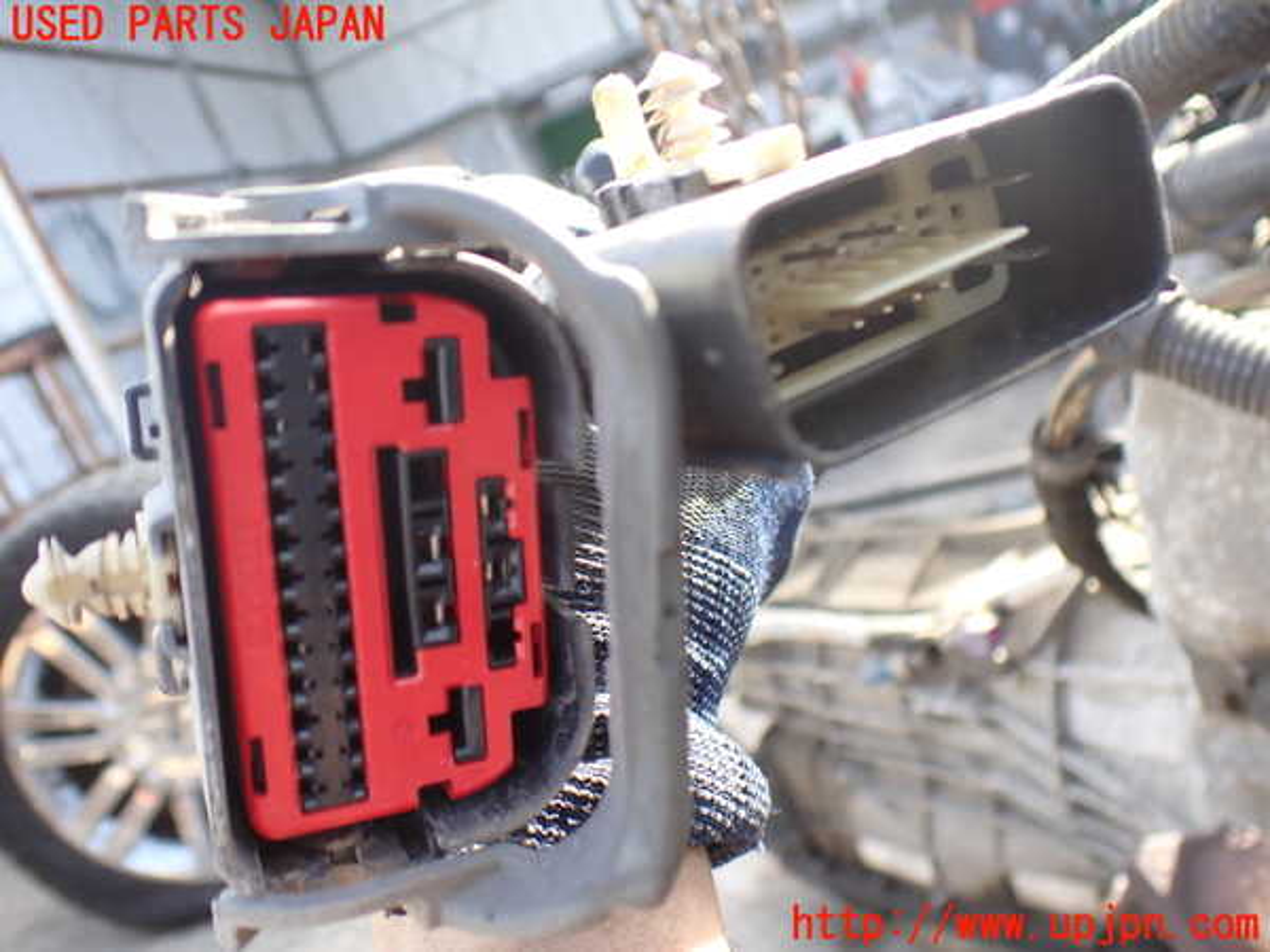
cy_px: 476
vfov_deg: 46.8
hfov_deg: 60.0
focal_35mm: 30
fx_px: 1101
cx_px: 635
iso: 100
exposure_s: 1/125
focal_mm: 5.4
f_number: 2.3
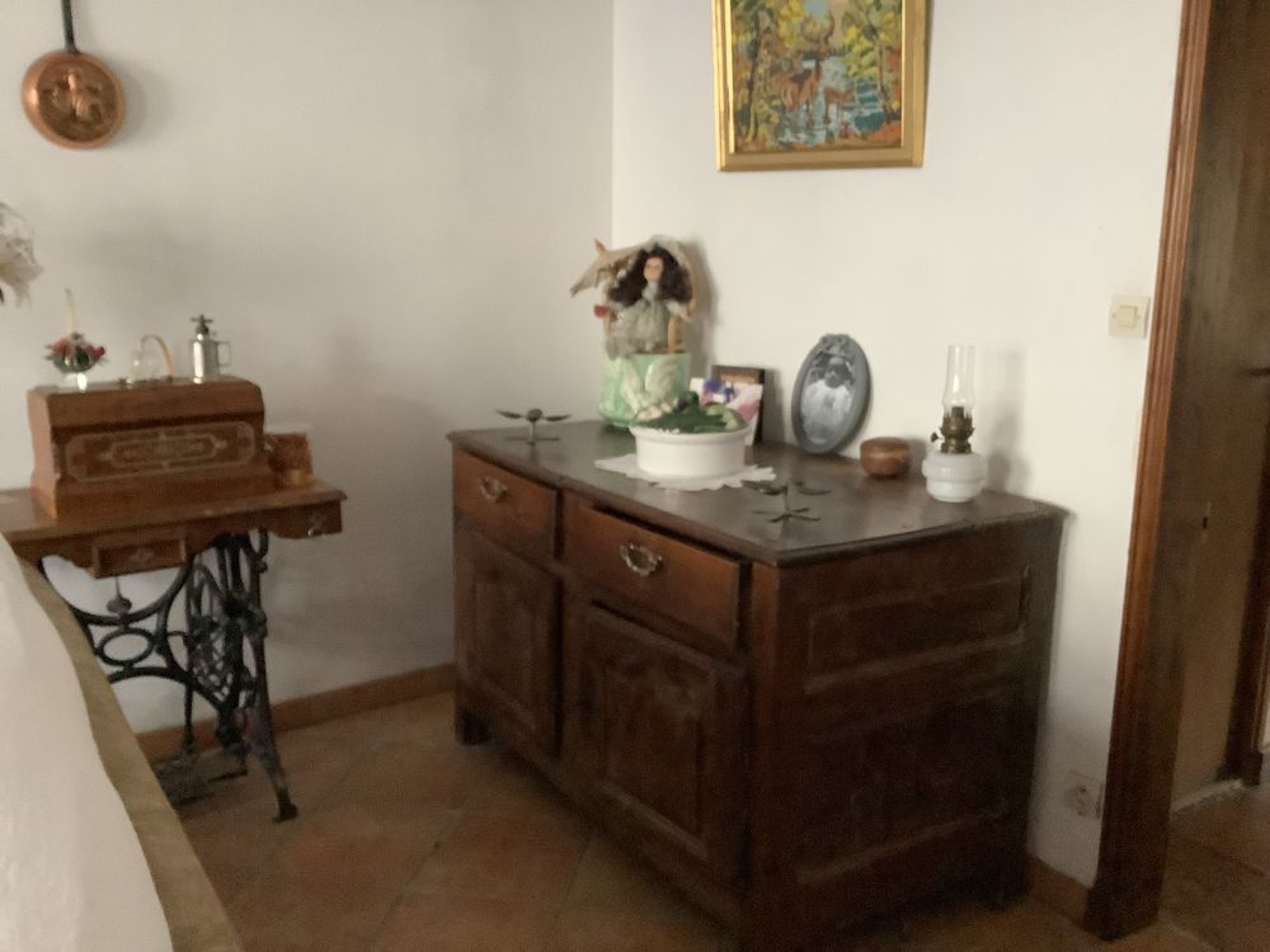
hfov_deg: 58.4
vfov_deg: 45.4
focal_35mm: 31
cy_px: 476
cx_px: 635
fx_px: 1137
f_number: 2.4
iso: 640
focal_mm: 3.3
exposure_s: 1/30
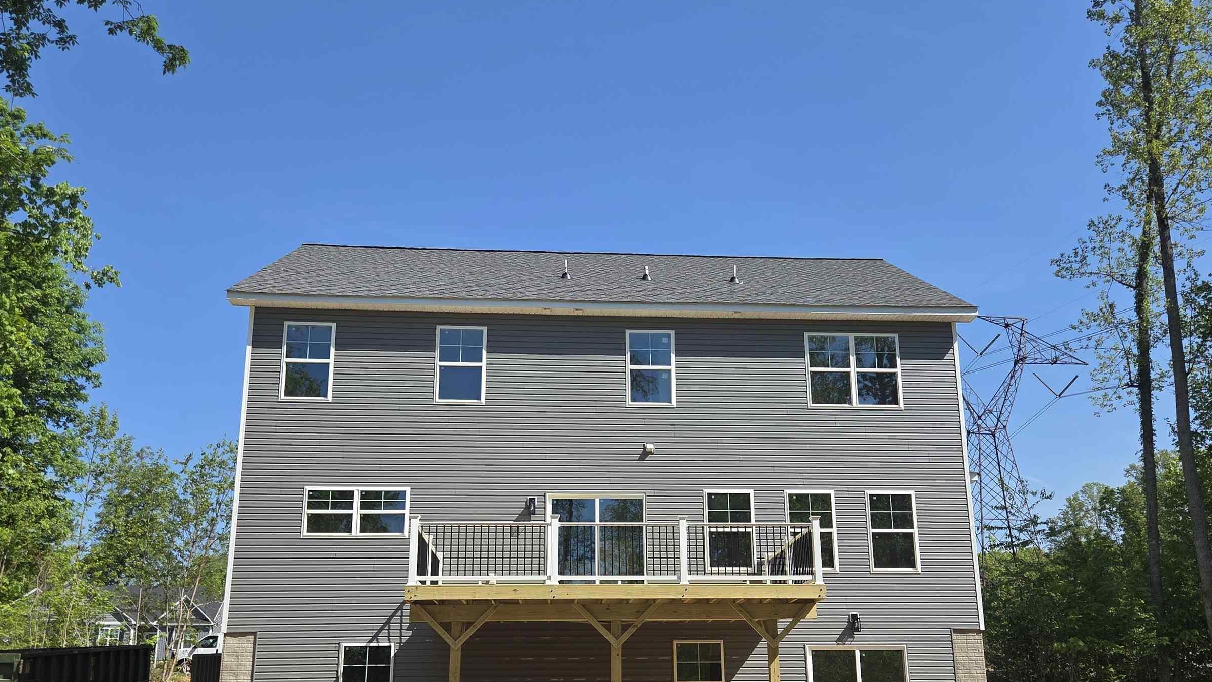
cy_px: 463
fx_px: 1028
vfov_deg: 36.2
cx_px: 626
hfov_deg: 61.0
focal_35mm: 32
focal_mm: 5.4
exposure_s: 1/4274
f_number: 1.8
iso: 80
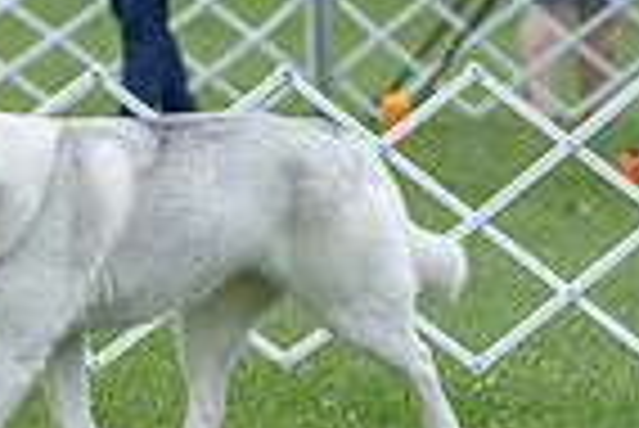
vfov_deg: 2.3
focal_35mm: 588
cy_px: -25
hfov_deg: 3.5
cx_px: -270
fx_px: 10448
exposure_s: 1/1000
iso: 400
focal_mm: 144
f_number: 4.5
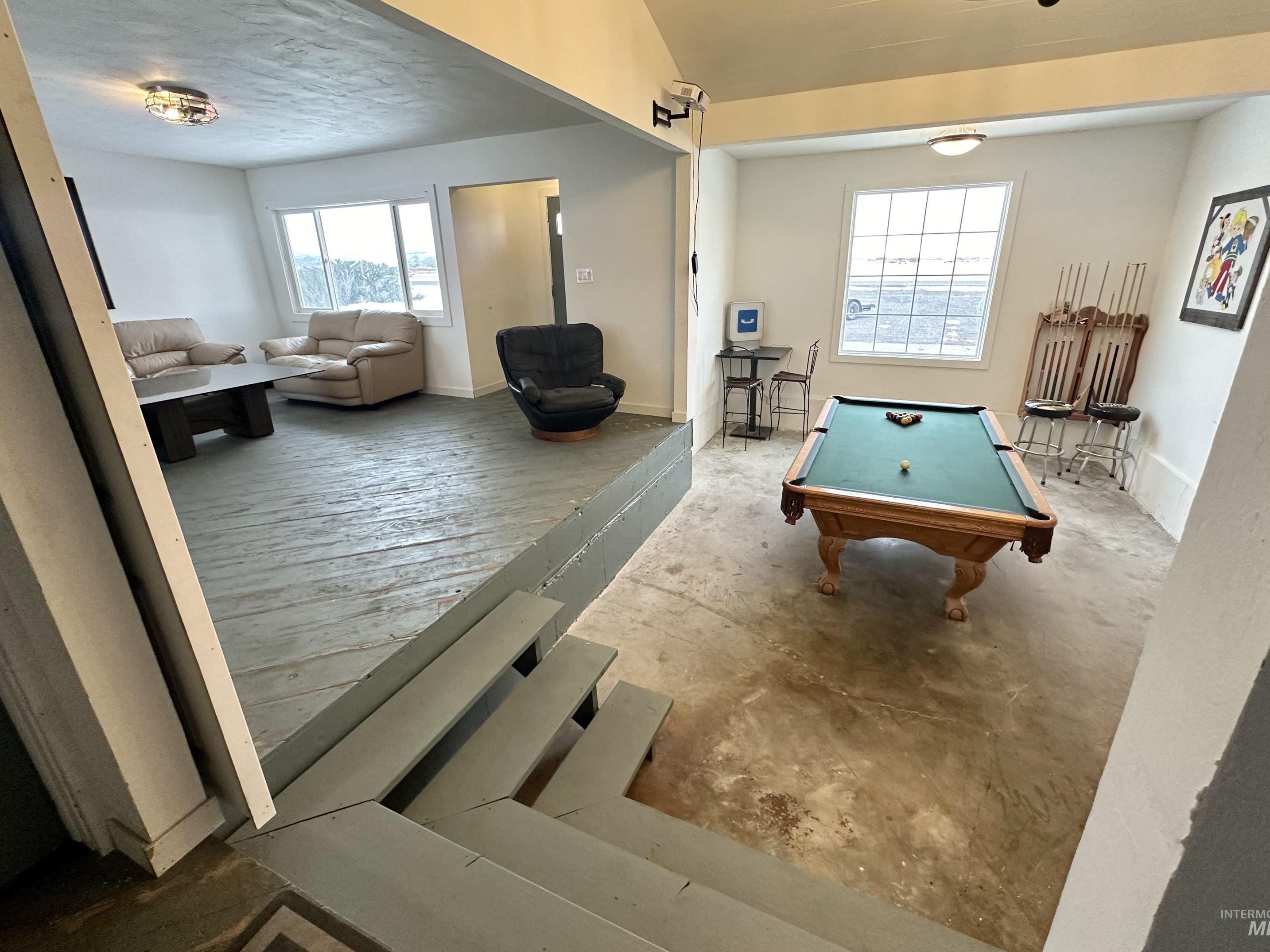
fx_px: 550
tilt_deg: -18.3
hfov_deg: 98.2
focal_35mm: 15
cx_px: 643
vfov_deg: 81.7
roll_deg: +0.6
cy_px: 450
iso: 320
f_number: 2.2
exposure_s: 1/120
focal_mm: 2.22
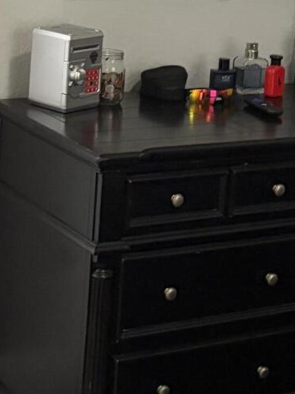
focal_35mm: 106
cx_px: 9
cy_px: -35
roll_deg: -2.7
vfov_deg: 17.9
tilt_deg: -8.0
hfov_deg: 13.8
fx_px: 1205
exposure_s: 1/60
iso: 320
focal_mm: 5.96
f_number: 1.6
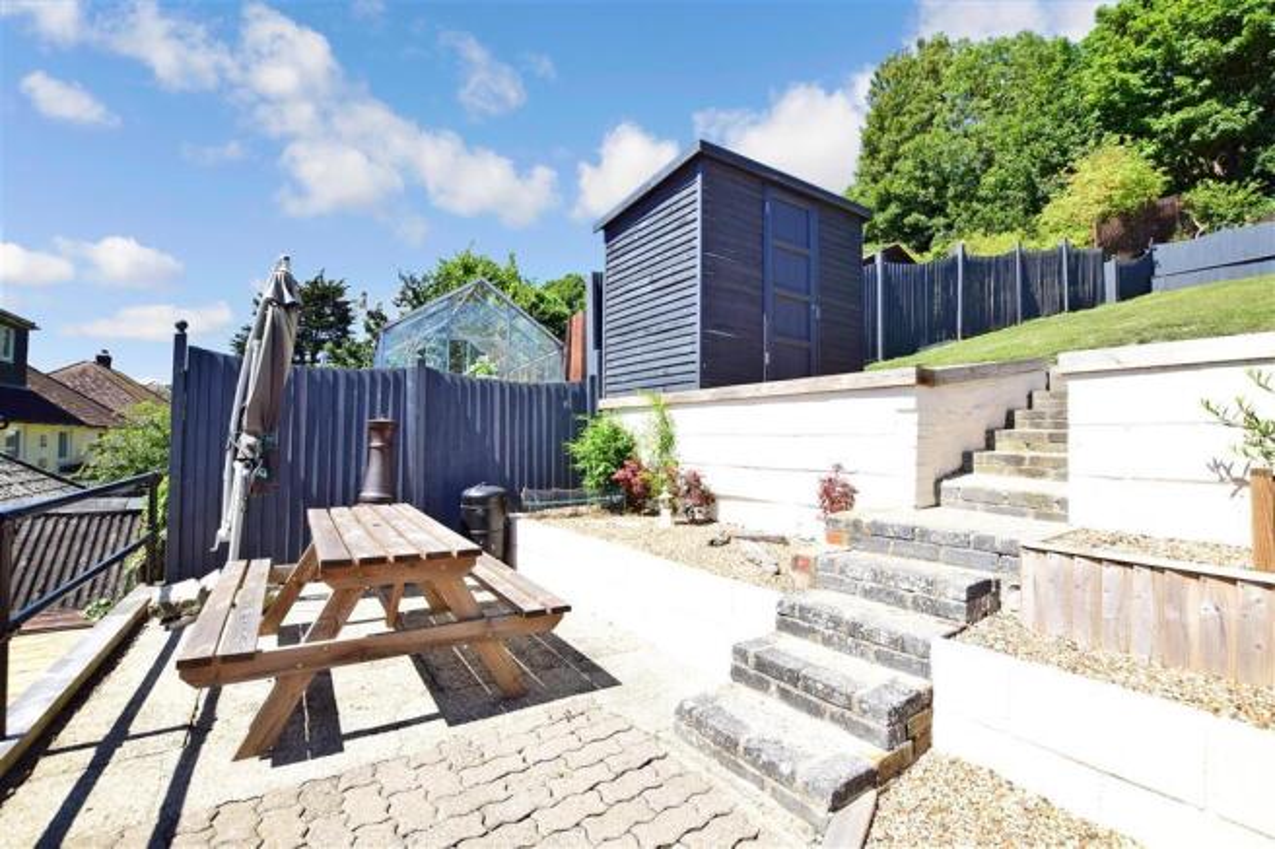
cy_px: 424
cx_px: 638
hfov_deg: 100.4
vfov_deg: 77.3
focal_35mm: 15
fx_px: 531
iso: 400
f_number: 10
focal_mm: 10
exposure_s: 1/400
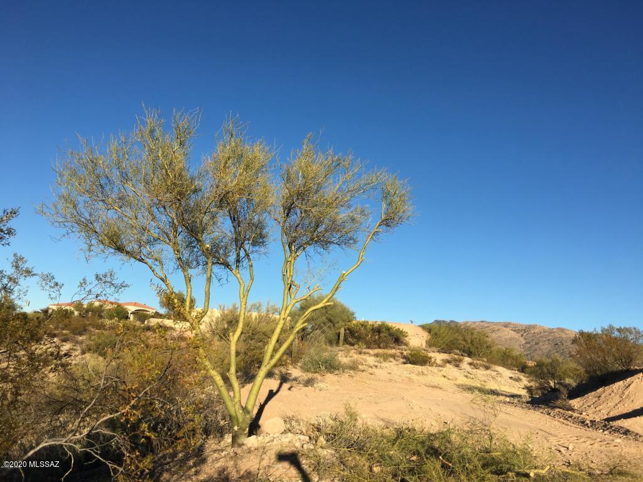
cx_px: 322
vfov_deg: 48.2
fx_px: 539
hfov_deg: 61.7
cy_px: 241
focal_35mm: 29
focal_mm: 4.15
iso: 25
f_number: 2.2
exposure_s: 1/1425
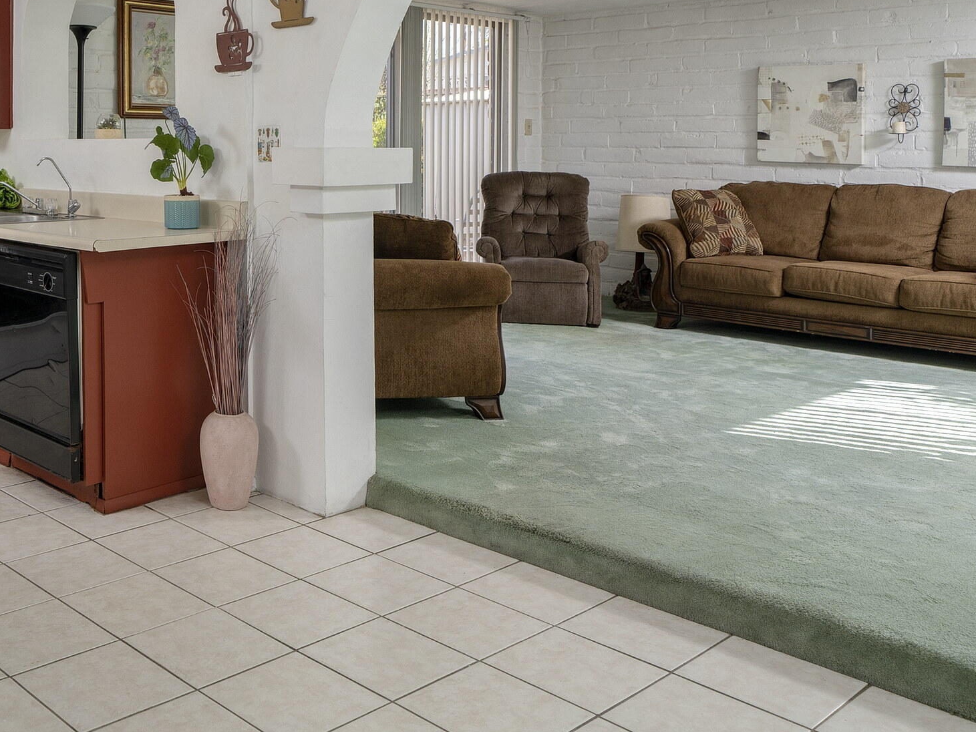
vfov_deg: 39.0
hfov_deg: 49.5
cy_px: 138
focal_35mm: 35
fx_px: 987
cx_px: 196
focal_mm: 19
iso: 200
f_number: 7.1
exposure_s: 1/100
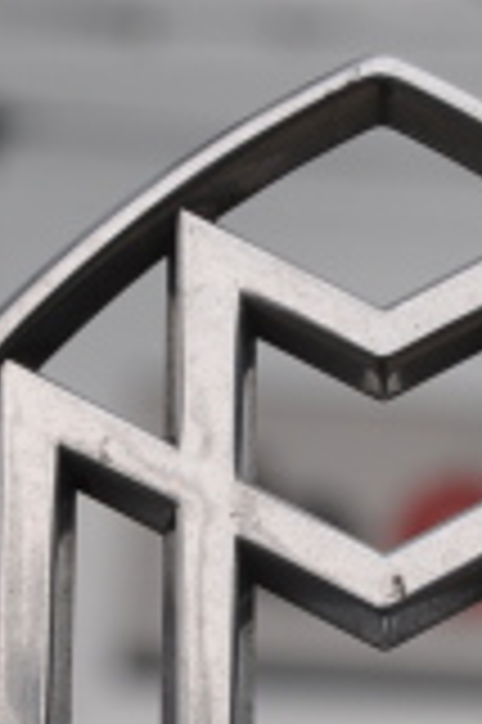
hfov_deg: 5.2
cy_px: 659
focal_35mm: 262
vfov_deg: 7.8
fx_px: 5273
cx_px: 387
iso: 200
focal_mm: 48
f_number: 11
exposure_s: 1/125
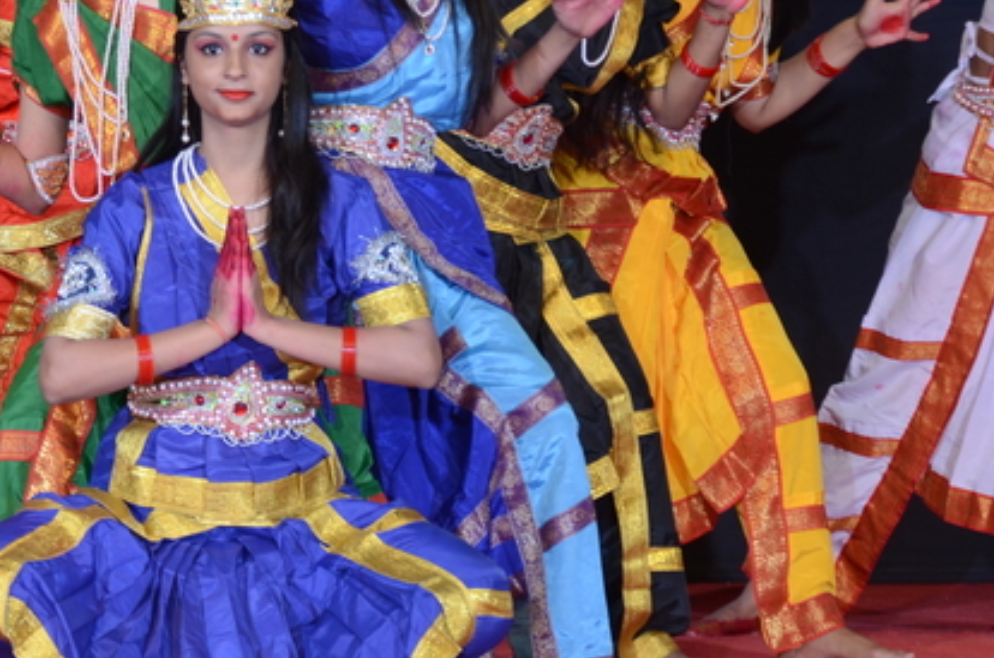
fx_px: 9424
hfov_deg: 6.0
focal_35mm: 342
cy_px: 74
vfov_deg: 4.0
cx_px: 413
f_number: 7.1
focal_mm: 105
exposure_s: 1/160
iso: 320
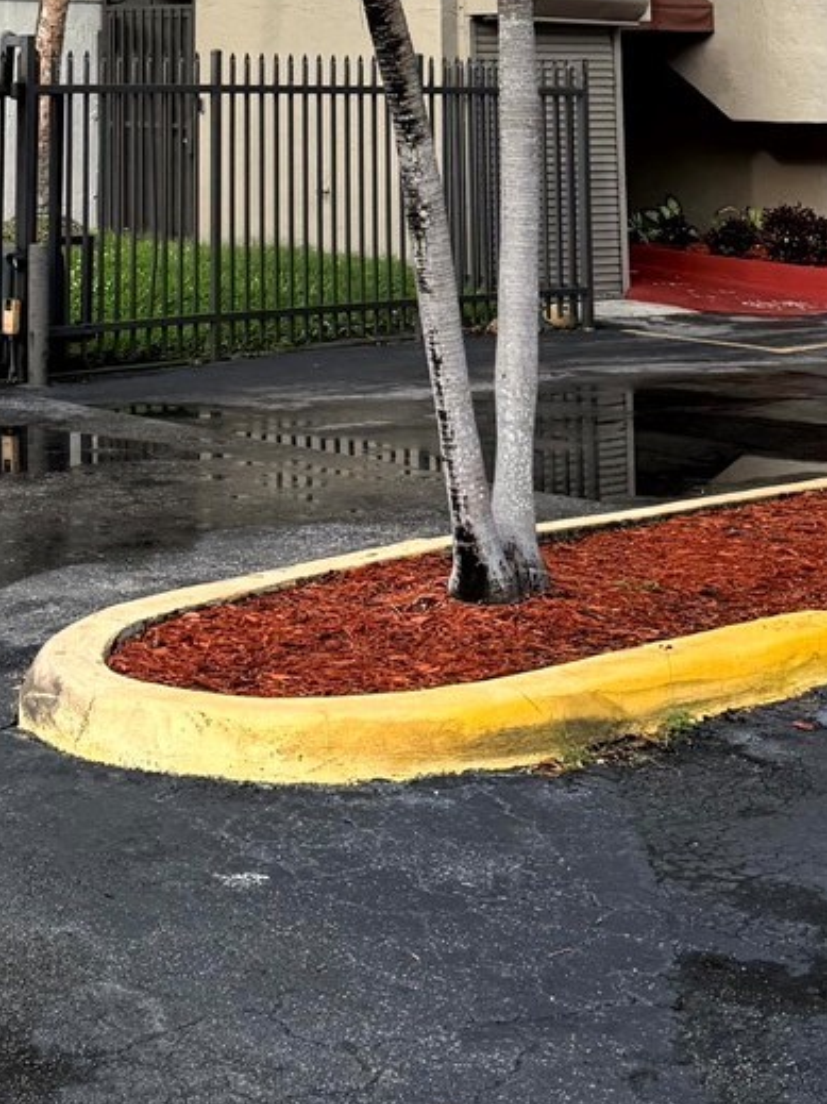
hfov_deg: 19.5
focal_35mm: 74
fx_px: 2358
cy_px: -169
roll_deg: +1.4
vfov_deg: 24.3
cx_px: 71
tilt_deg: +7.2
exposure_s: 1/1553
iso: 80
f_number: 1.78
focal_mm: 6.76
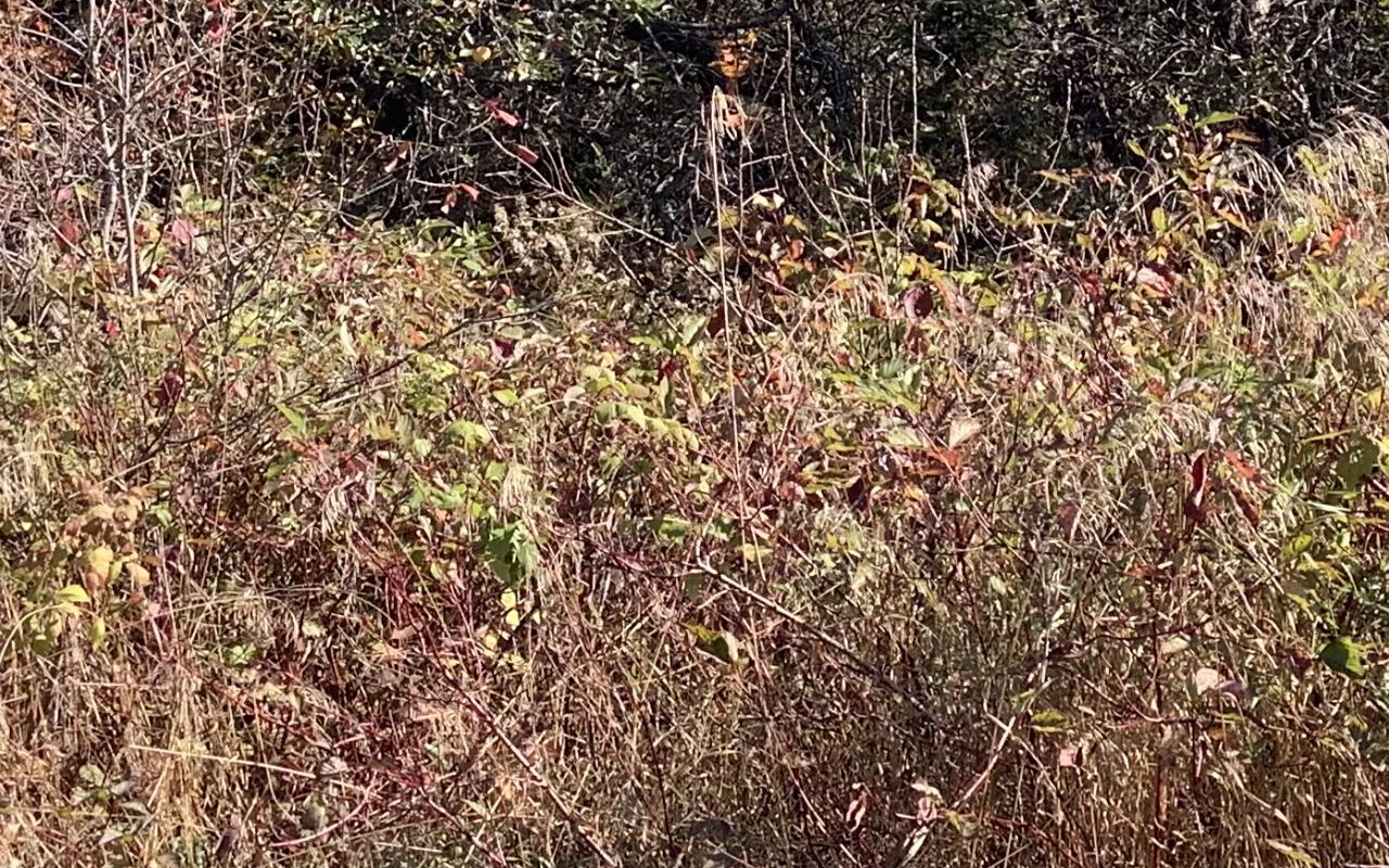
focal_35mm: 77
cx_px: 959
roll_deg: +3.4
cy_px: 11
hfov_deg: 26.6
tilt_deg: +7.2
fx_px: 2915
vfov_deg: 16.6
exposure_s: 1/286
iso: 25
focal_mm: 3.3
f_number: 2.4
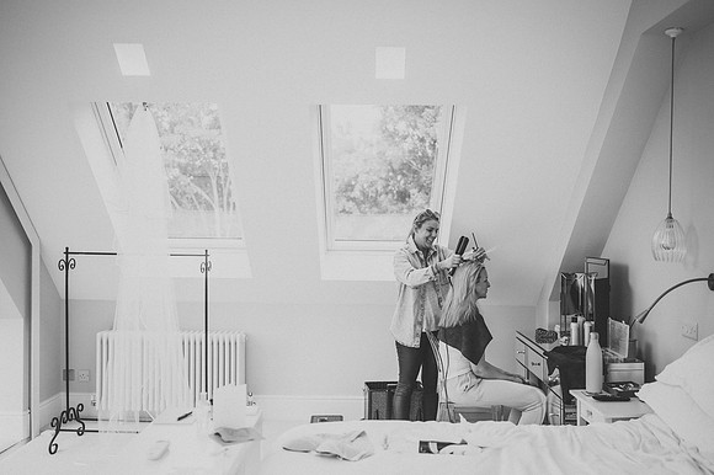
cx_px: 357
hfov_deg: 54.5
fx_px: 694
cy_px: 238
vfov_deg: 37.8
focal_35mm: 35
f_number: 1.8
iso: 100
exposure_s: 1/1600
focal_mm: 35
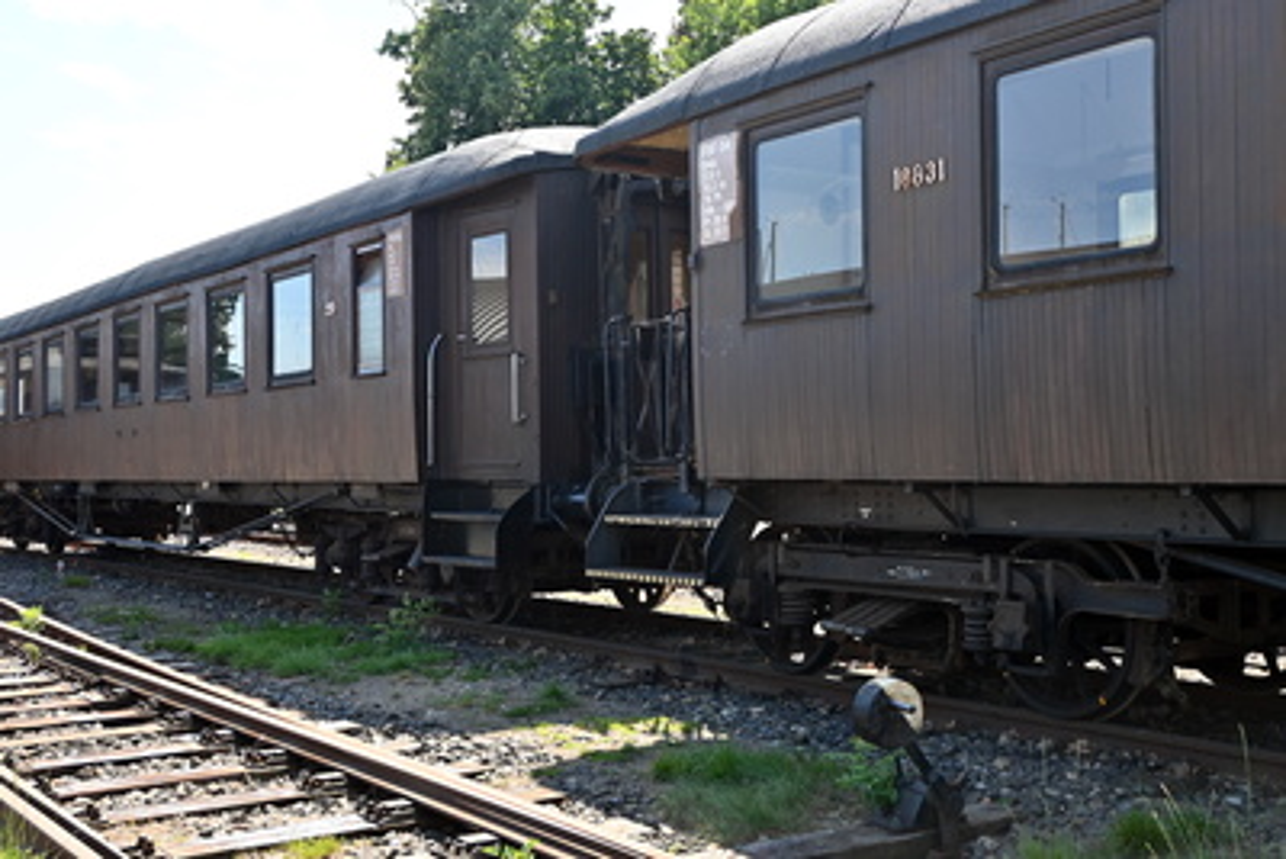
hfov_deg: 47.1
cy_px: 430
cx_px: 643
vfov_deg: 32.5
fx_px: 1474
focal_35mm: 41
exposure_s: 1/250
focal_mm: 27.5
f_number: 5.6
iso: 125
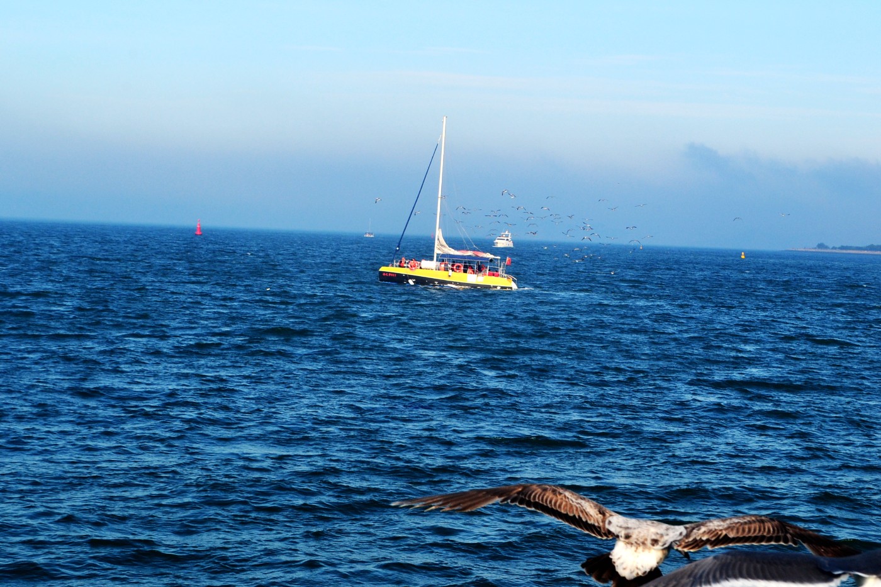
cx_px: 440
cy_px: 294
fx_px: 2019
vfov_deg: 16.5
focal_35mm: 82
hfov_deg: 24.6
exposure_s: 1/400
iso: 400
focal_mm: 55
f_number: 11
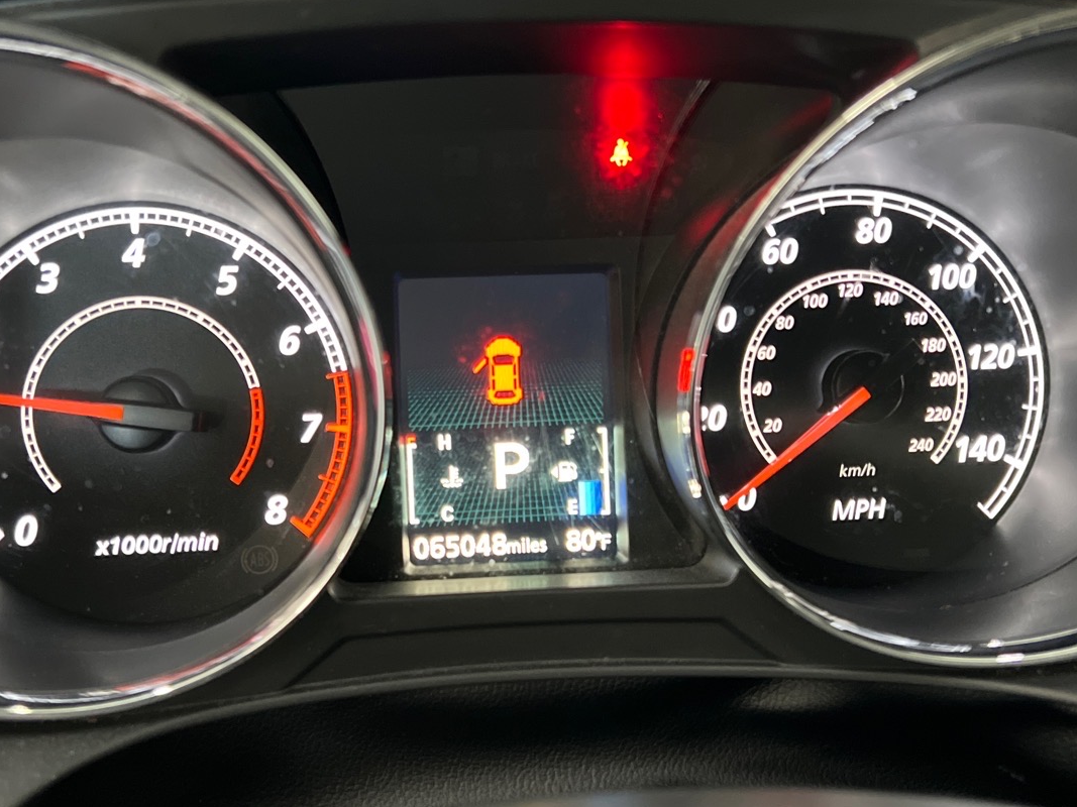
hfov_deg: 47.8
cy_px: 408
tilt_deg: -24.9
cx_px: 480
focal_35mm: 39
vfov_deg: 36.8
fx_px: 1213
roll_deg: -1.1
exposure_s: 1/30
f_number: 1.5
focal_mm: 5.7
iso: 800
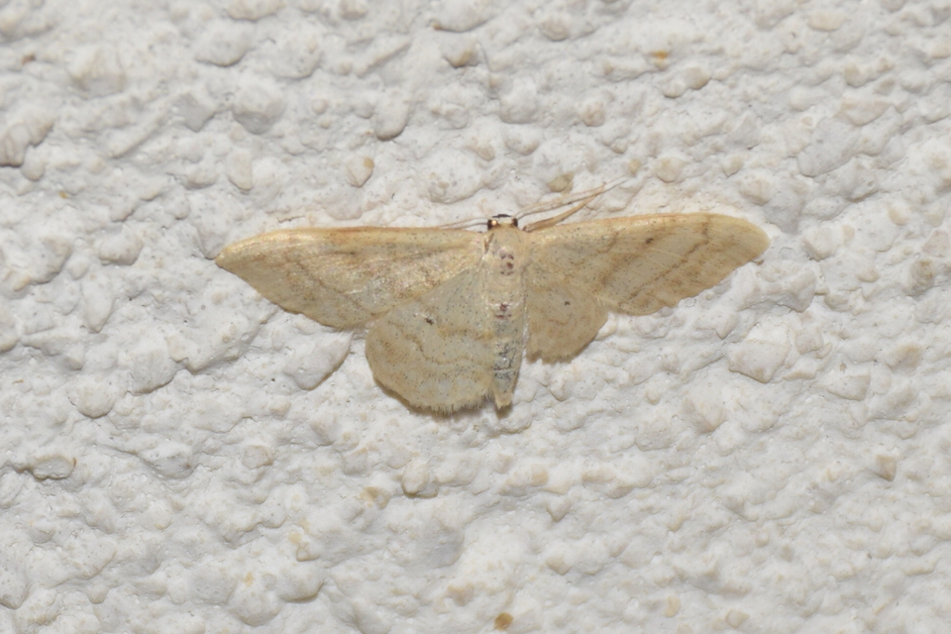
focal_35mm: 210
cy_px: 317
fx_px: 5547
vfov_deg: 6.5
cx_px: 476
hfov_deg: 9.8
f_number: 7.1
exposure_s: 1/60
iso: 320
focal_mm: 140
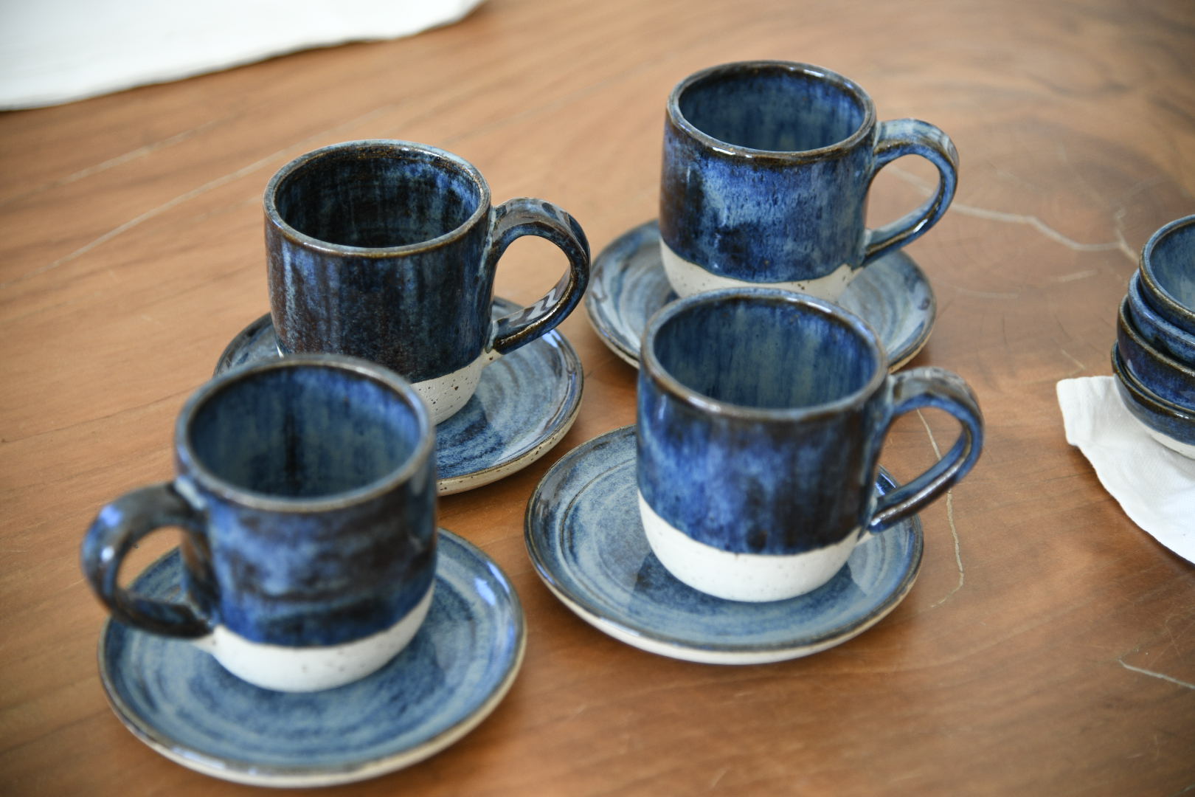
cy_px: 398
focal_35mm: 86
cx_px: 598
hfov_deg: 23.6
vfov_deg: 15.9
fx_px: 2854
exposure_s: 1/125
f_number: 4
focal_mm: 86
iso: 800
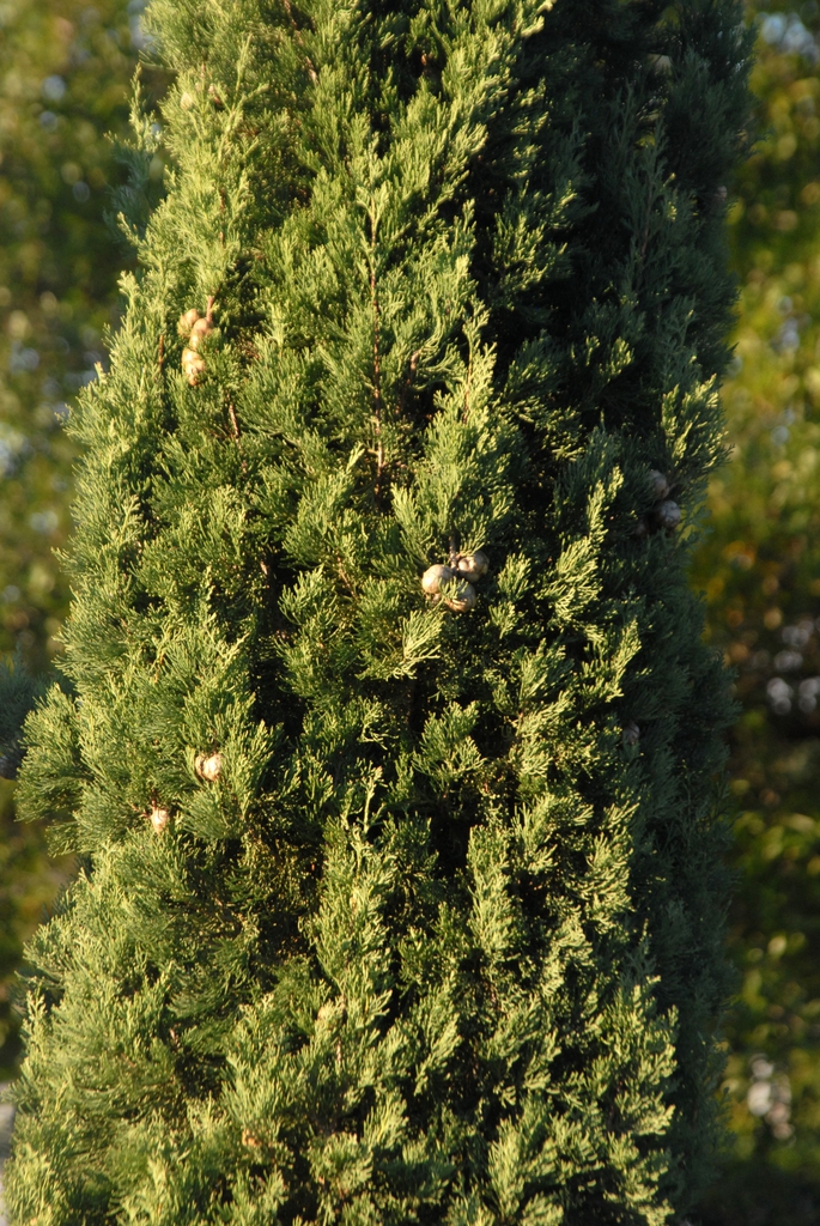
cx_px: 410
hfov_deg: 5.4
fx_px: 8691
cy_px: 613
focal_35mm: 255
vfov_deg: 8.1
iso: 400
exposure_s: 1/180
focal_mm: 170
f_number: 7.1
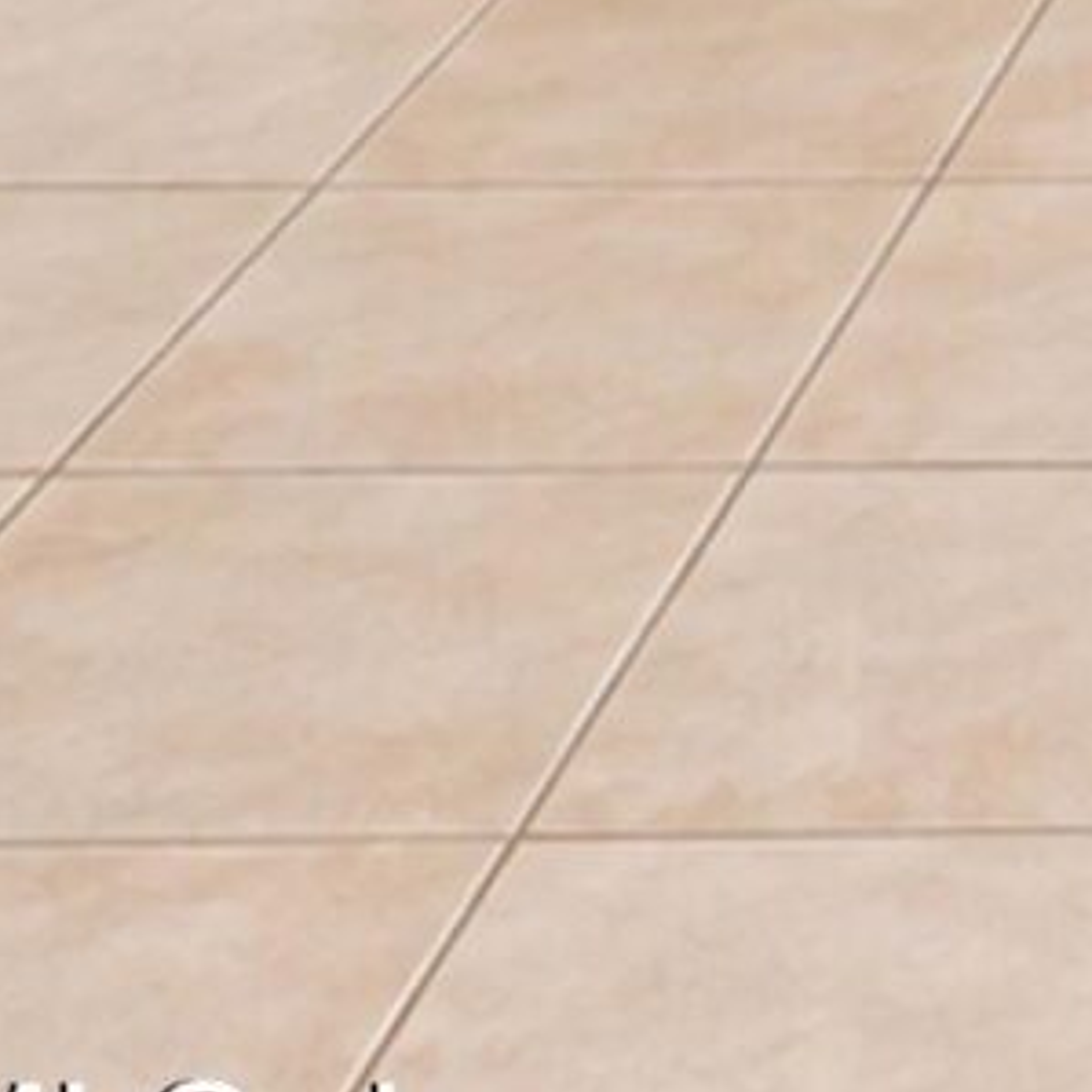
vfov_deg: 12.1
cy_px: -1682
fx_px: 3890
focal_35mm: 109
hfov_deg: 11.7
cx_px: 2936
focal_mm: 10
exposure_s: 1/100
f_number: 11
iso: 1250
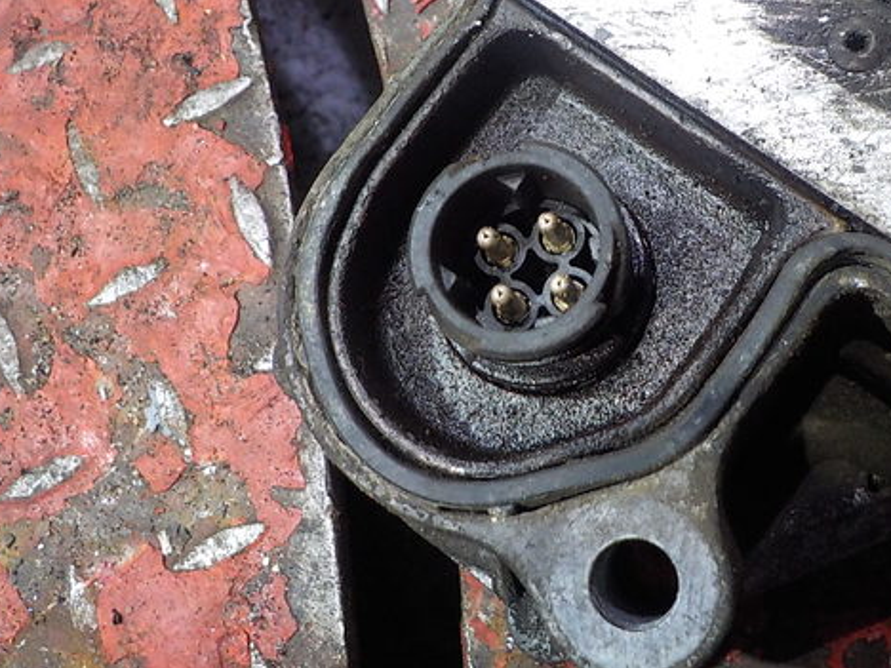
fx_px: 1055
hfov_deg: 45.4
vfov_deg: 35.0
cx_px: 550
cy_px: 257
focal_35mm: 41
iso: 400
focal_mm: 4.1
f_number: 3.3
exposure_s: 1/15
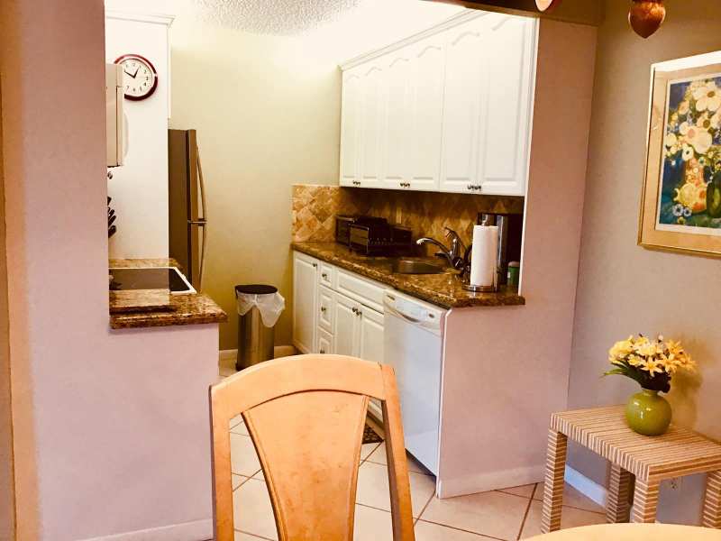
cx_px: 360
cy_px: 270
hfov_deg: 58.4
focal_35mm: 31
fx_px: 646
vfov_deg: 45.4
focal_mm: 3.3
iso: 64
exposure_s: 1/30
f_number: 2.4
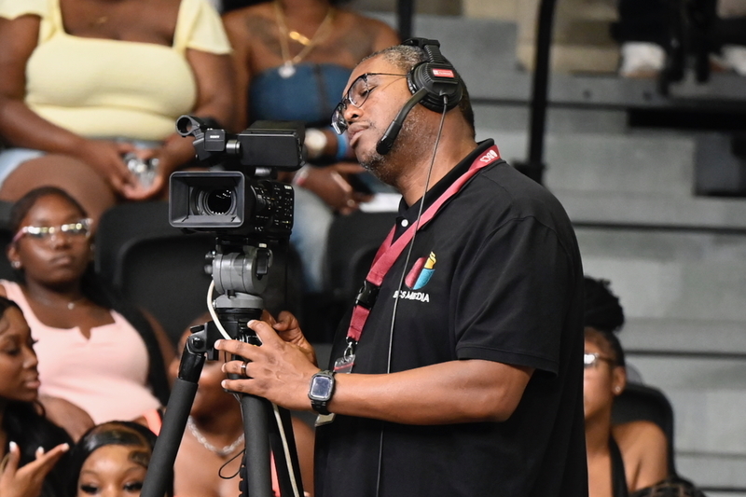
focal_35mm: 200
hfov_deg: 10.3
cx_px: 373
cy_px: 248
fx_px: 4143
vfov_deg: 6.9
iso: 4000
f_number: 2.8
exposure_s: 1/125
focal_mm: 200
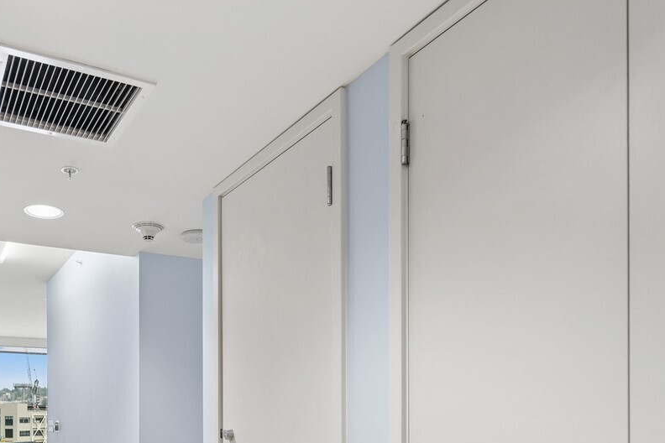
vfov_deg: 39.8
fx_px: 554
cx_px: 190
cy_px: 413
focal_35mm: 30
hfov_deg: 59.5
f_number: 8
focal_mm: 14
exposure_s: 1/6
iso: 200
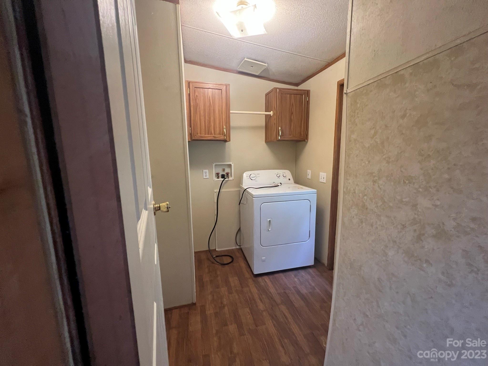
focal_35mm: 13
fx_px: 183
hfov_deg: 106.2
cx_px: 244
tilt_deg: -7.9
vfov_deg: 89.9
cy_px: 183
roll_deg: +1.4
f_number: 1.8
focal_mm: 1.57
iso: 400
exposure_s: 1/60
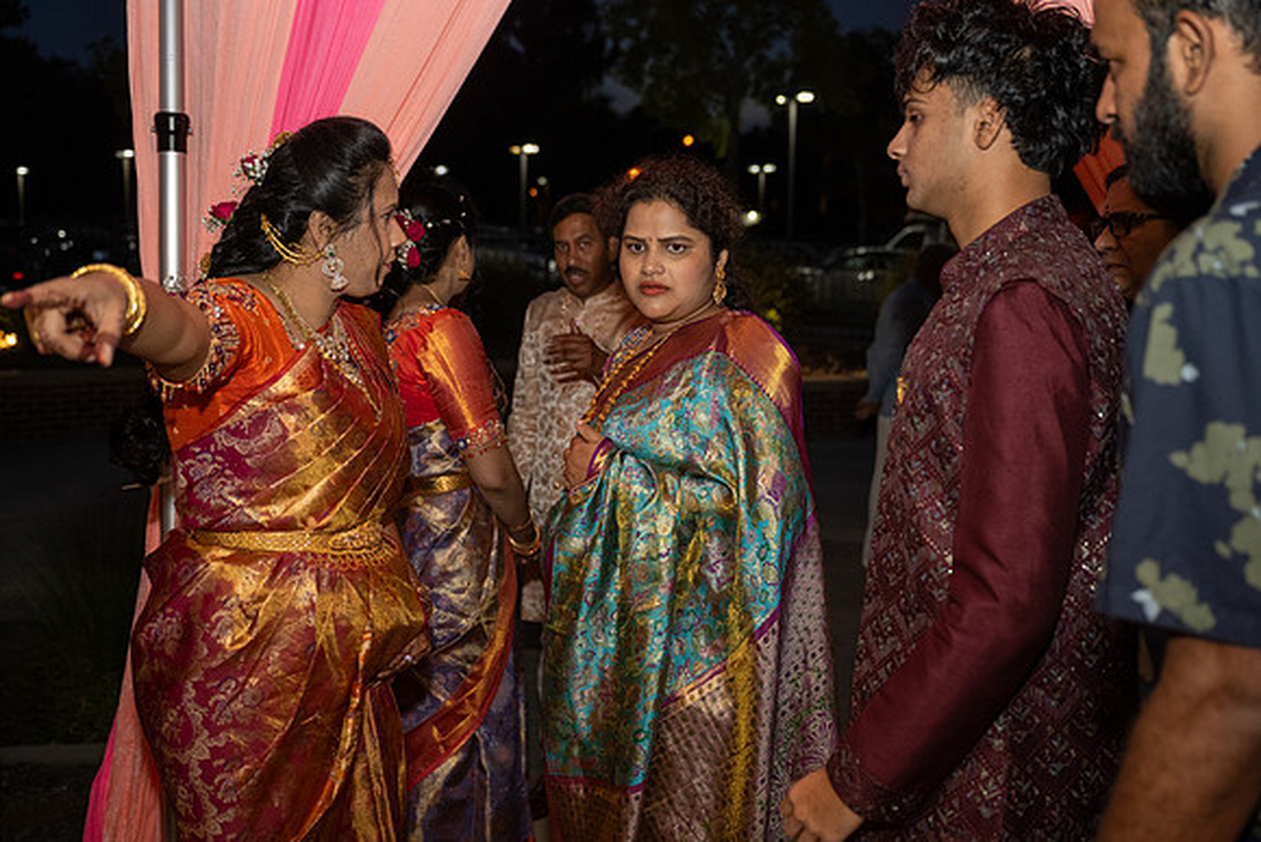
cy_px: 421
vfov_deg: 35.8
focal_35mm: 37
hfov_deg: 51.7
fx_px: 1301
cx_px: 630
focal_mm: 37
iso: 1250
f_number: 3.2
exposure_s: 1/160
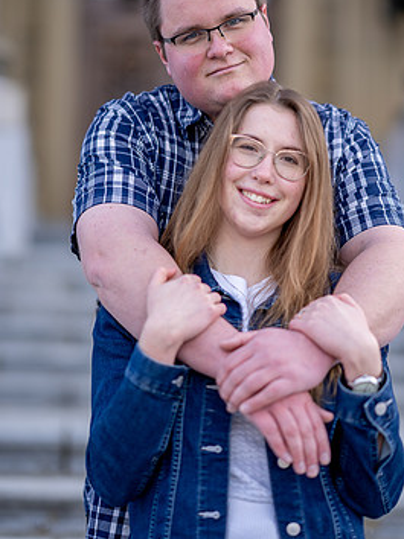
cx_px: 216
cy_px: 262
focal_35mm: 104
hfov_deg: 14.2
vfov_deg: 18.9
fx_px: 1620
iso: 125
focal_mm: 85
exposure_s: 1/1600
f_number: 1.4
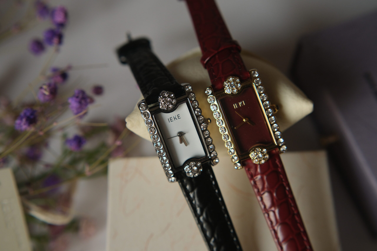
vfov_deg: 27.0
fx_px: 524
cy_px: 126
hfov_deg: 39.6
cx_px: 188
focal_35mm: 50
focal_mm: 33
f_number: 3.6
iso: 640
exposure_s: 1/160
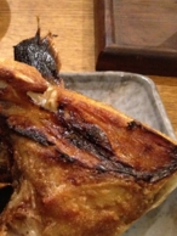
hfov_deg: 19.9
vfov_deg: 26.8
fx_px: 490
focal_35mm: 72
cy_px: 161
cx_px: -1
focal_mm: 4.28
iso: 640
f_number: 2.4
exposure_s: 1/15
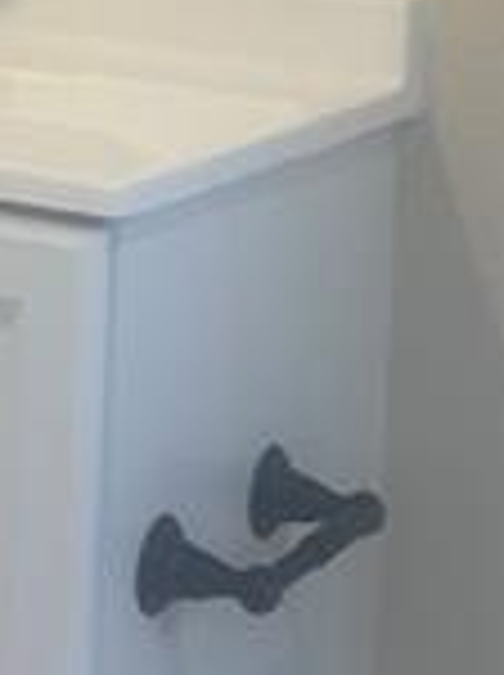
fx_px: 2492
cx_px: -115
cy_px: -216
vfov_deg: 14.7
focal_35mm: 128
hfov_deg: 11.3
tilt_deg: -5.3
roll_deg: -1.1
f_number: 1.6
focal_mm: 5.1
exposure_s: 1/120
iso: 80
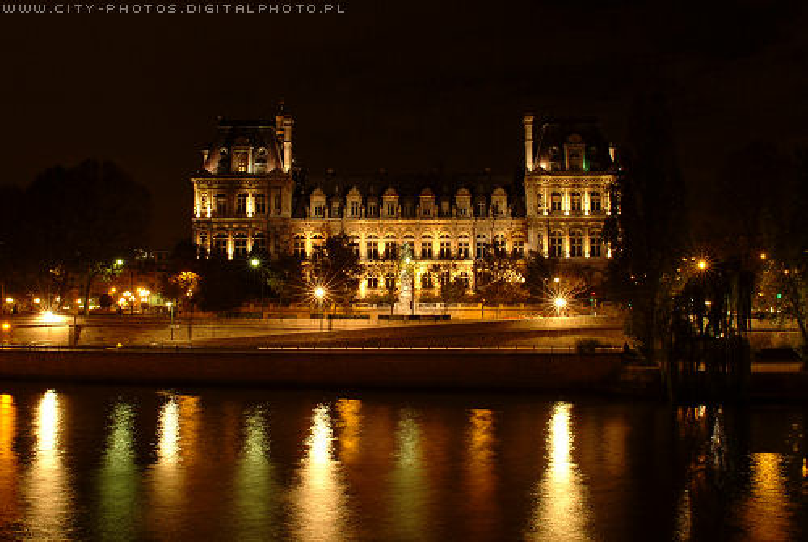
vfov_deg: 37.0
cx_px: 404
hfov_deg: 53.1
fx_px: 809
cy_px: 271
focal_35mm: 36
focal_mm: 24
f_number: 9.5
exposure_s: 6
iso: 100
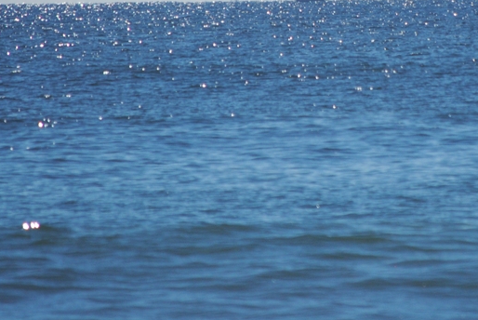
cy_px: -40
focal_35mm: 678
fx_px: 9012
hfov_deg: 3.0
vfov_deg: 2.0
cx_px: 372
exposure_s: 1/4000
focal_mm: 200
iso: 200
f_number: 5.6
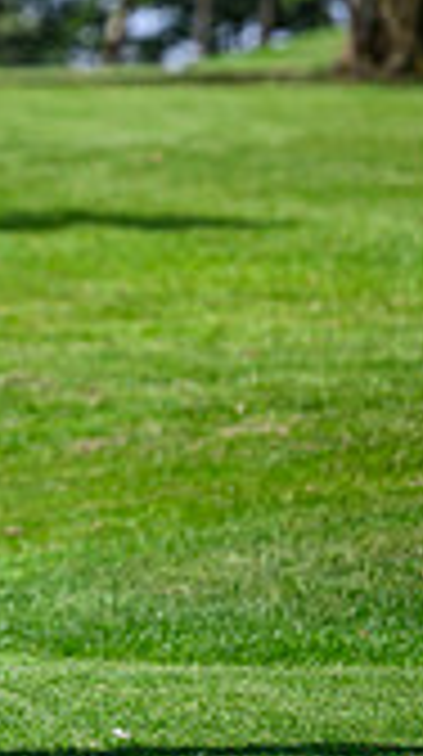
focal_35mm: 525
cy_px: 97
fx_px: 10511
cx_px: -837
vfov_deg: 4.1
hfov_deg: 2.3
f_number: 4
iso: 500
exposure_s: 1/3200
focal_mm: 145
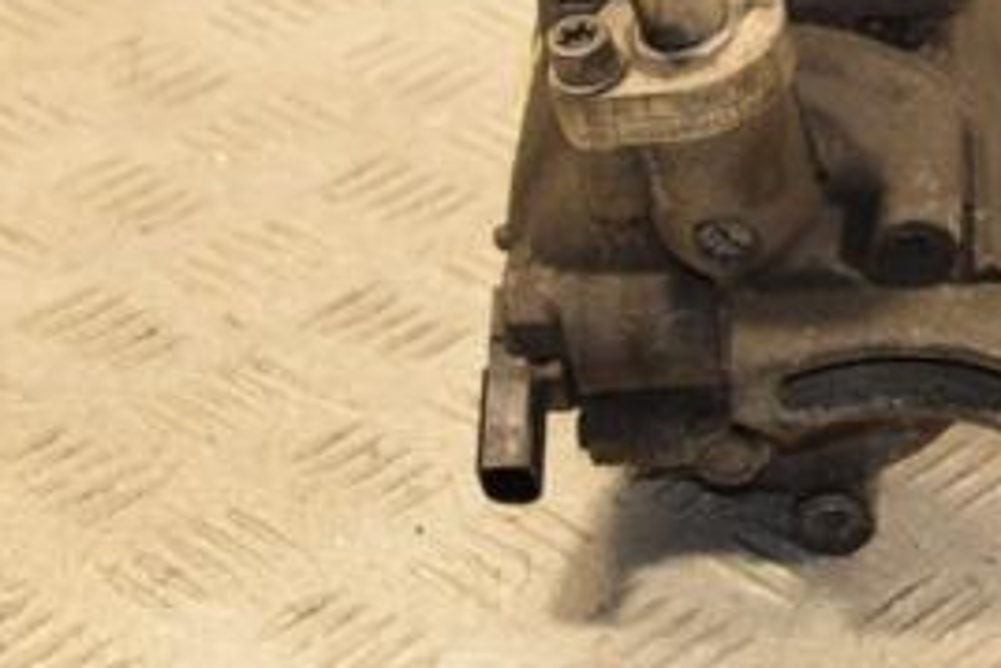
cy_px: 41
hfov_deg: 12.1
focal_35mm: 168
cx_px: 964
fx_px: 4674
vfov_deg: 8.2
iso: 800
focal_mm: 50
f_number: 5.6
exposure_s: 1/200
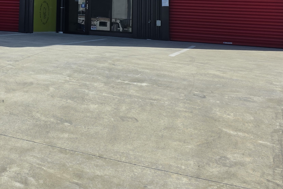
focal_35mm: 58
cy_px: -41
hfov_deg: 31.8
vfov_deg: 21.6
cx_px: -1
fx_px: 456
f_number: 1.7
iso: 80
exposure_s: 1/6150
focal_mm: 6.3
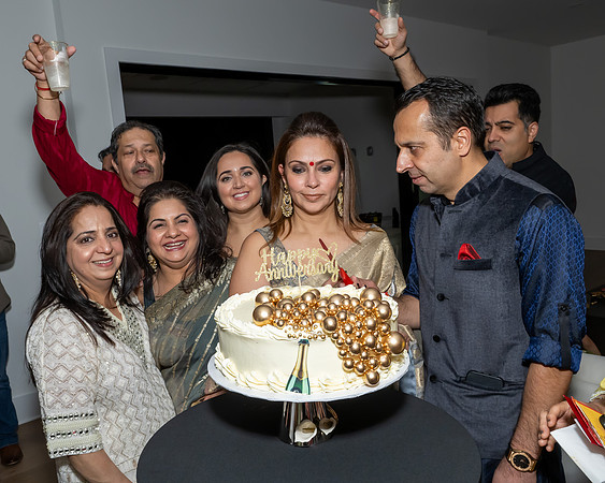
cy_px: 247
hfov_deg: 60.7
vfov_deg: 50.2
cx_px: 279
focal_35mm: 29
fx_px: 516
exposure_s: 1/250
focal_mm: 17
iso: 1000
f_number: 8
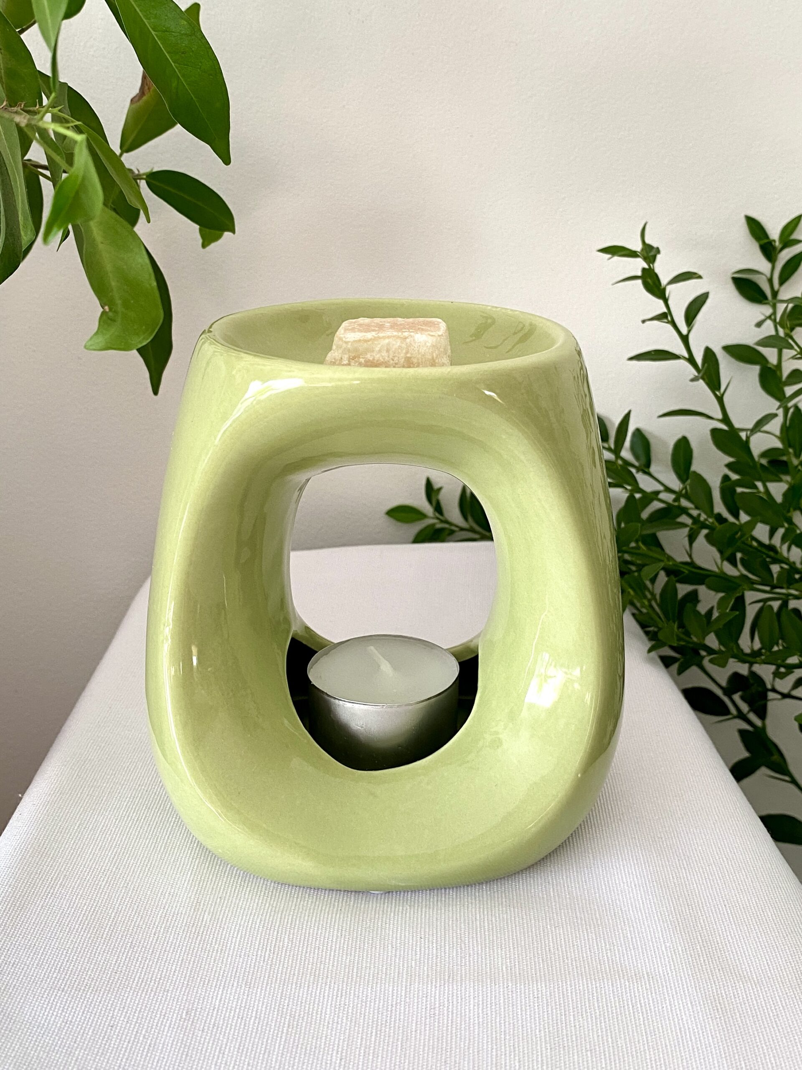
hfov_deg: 53.1
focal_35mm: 26
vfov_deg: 67.3
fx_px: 803
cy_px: 535
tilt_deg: -15.3
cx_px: 401
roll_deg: -1.1
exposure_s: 1/50
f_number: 1.8
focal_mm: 4.25
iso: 64
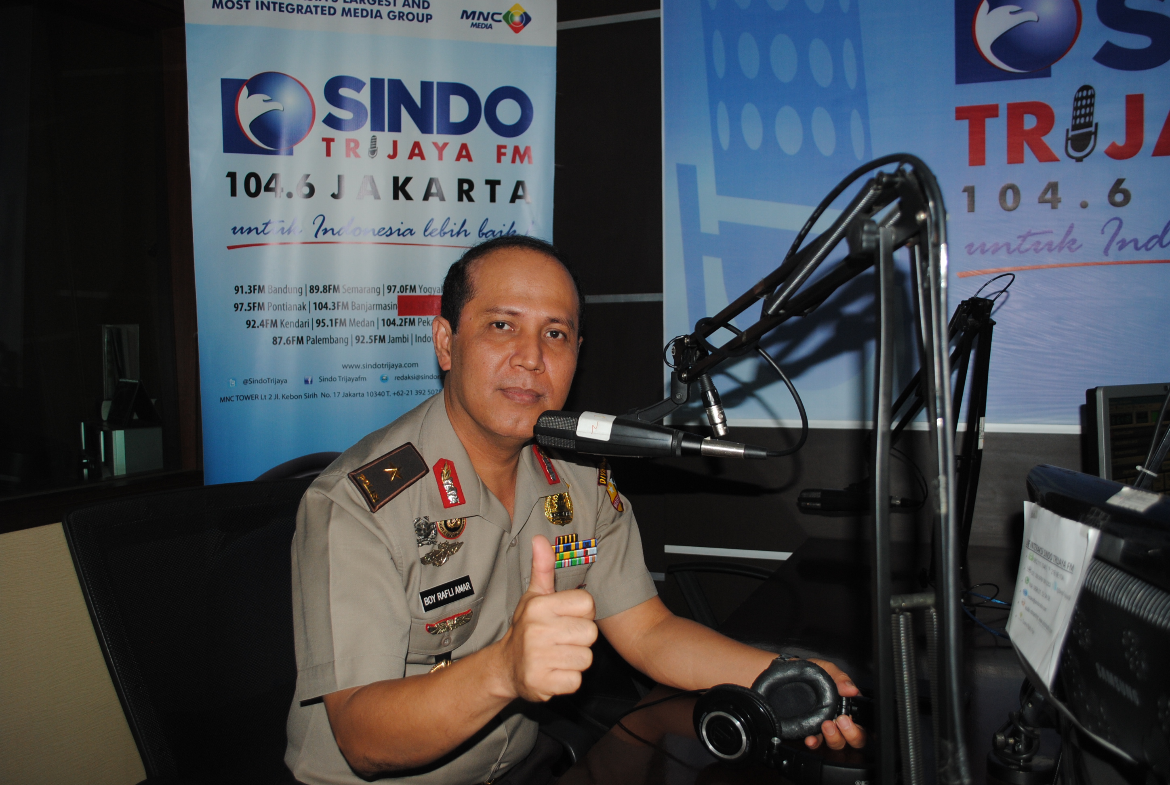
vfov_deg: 40.1
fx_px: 1075
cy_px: 392
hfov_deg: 57.1
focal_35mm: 33
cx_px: 585
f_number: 3.8
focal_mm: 22
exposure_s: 1/60
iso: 200
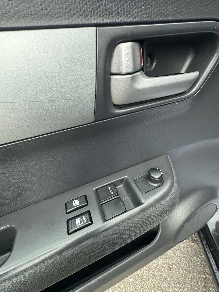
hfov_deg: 85.7
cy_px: 146
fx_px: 118
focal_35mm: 14
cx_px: 110
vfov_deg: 102.1
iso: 100
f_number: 2.2
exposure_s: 1/130
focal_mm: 2.22
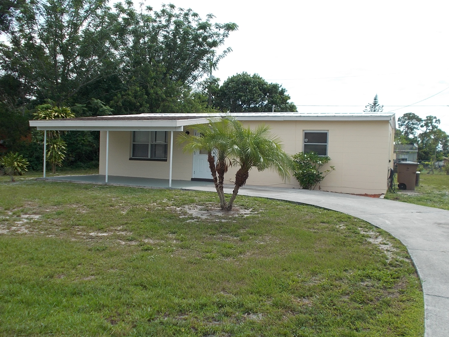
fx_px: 454
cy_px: 166
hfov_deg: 52.6
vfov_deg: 40.7
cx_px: 222
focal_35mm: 35
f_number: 9.2
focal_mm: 6
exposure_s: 1/125
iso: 80
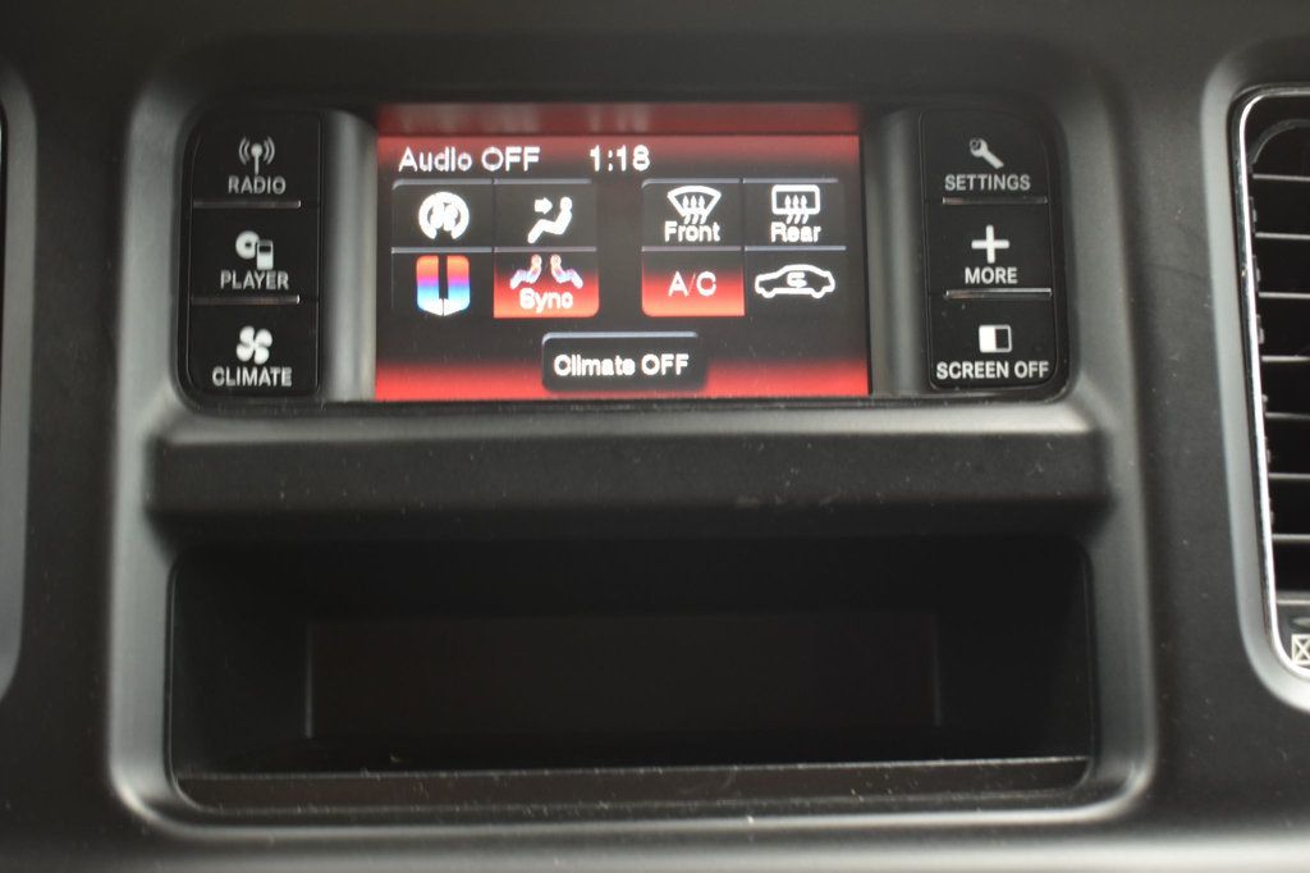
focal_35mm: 51
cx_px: 655
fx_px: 1855
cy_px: 436
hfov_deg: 38.9
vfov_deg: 26.5
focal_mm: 34
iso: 640
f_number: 6.3
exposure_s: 1/15
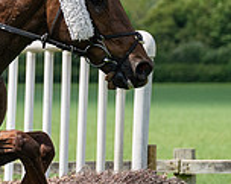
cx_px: -237
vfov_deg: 4.1
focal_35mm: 378
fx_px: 2579
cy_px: 57
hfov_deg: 5.0
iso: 400
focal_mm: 70
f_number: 2.8
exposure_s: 1/5000
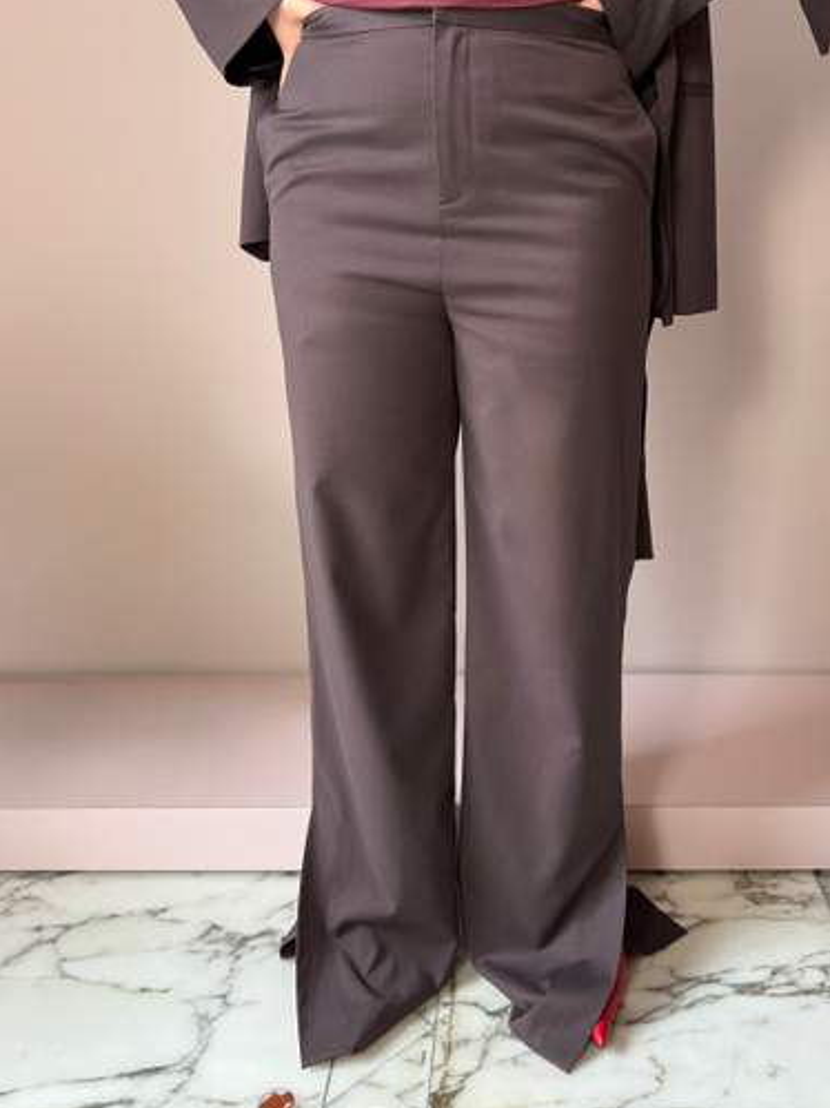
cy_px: 535
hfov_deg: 54.9
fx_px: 800
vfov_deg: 69.4
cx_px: 428
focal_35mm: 25
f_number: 1.78
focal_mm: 6.76
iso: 320
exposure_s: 1/50
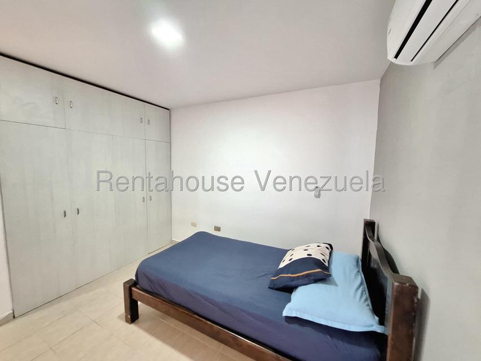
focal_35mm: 13
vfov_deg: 89.9
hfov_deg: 106.2
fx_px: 181
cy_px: 180
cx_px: 240
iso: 500
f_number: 2.2
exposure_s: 1/20
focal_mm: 1.74
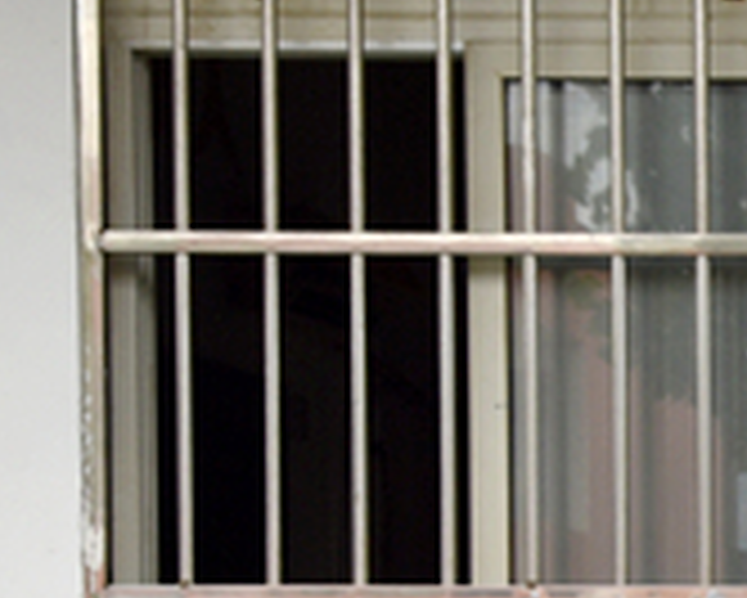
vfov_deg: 8.7
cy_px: 962
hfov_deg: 10.1
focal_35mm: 172
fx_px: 3805
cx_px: 1674
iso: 220
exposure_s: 1/250
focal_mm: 38
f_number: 8
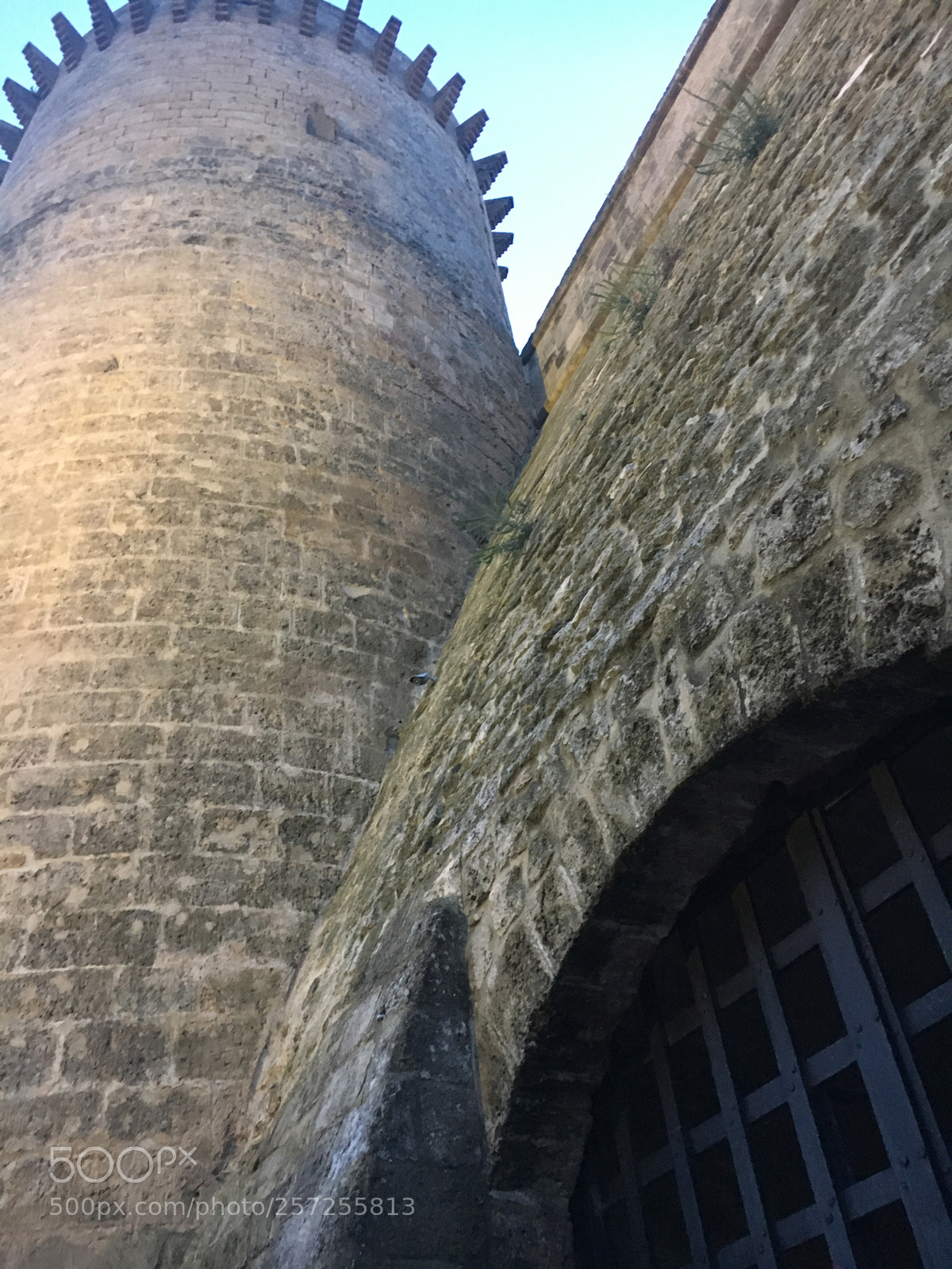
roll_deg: +7.0
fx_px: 1063
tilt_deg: +43.1
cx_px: 476
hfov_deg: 48.2
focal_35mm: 29
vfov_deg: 61.7
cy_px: 634
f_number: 2.2
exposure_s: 1/17
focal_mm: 4.15
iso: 200
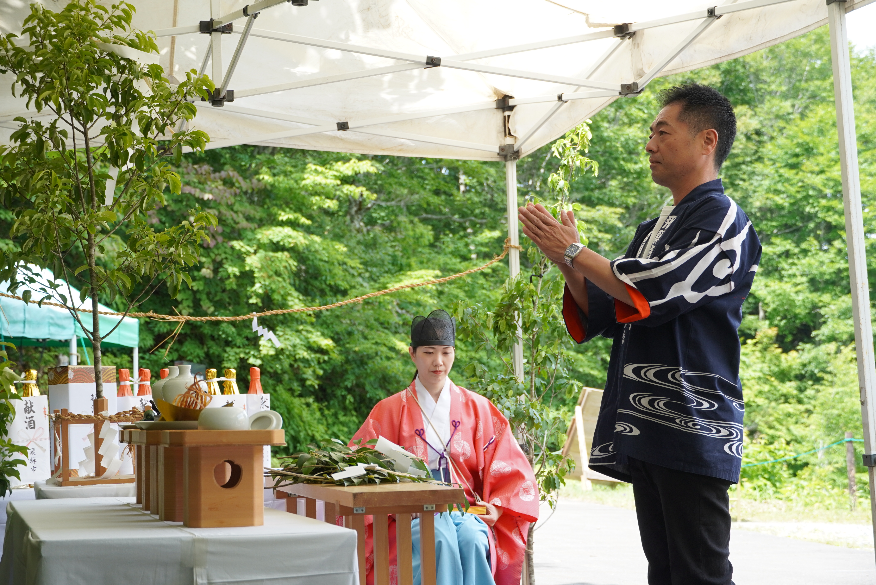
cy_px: 292
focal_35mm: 70
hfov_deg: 28.6
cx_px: 438
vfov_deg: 19.3
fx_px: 1716
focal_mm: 47
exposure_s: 1/160
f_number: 5
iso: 200
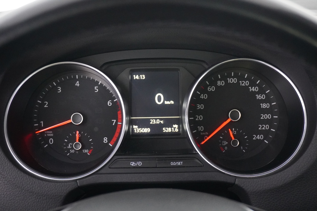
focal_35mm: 52
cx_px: 158
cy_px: 106
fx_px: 462
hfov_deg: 37.9
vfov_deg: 25.8
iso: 6400
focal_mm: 35
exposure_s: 1/20
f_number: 5.6
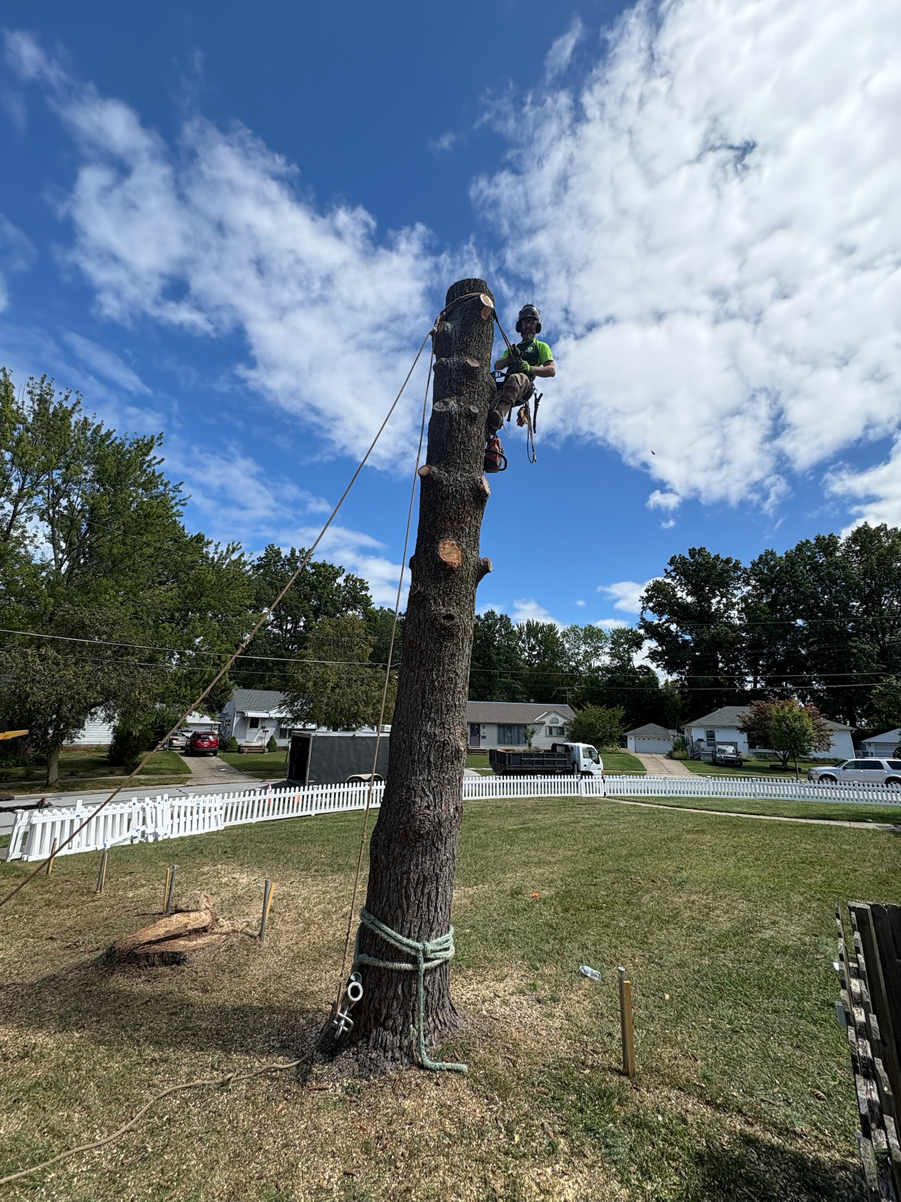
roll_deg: -1.9
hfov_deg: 85.7
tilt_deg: +15.4
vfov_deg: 102.1
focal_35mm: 14
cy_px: 601
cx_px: 450
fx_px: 486
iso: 50
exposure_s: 1/1789
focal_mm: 2.22
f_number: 2.2
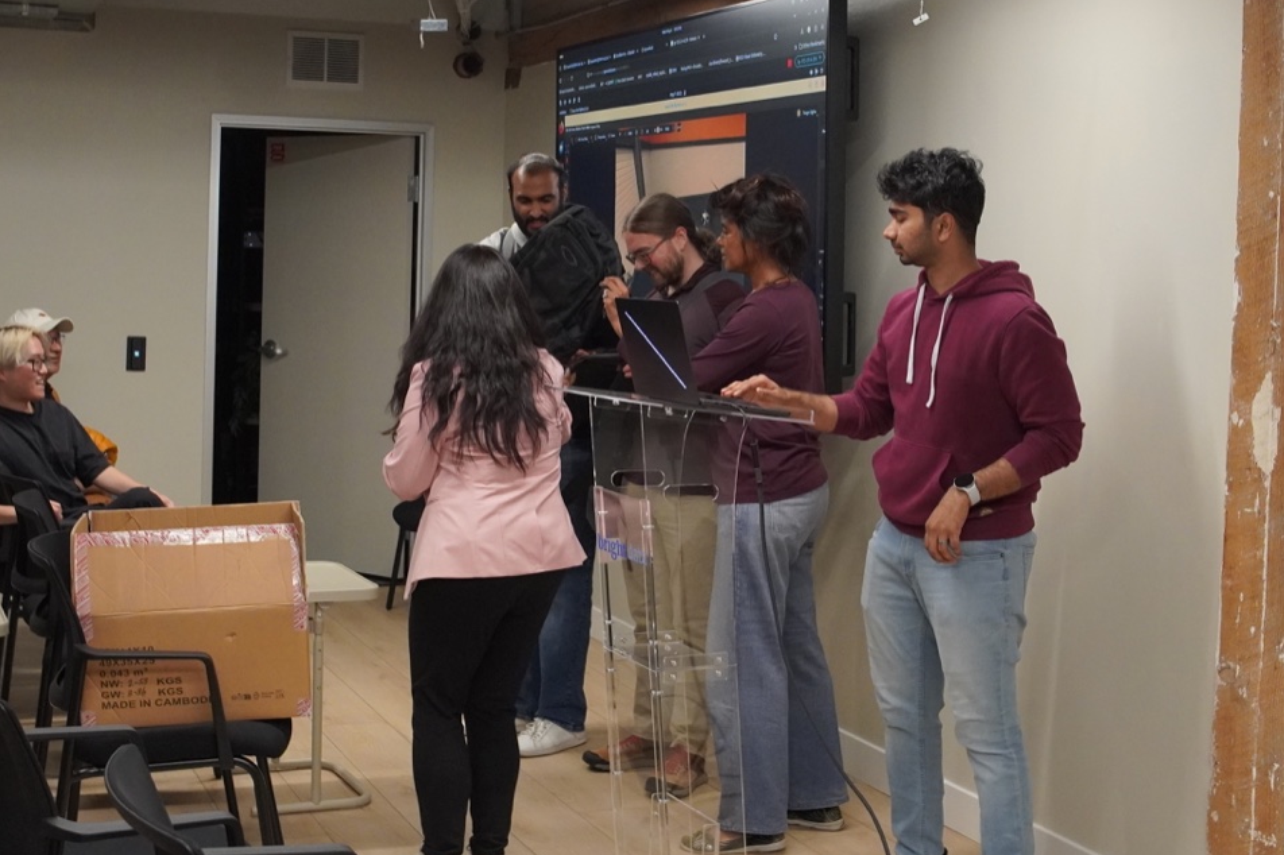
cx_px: 618
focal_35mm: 51
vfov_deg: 26.5
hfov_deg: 39.1
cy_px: 326
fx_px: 1809
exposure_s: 1/160
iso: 2500
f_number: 4
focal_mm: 23
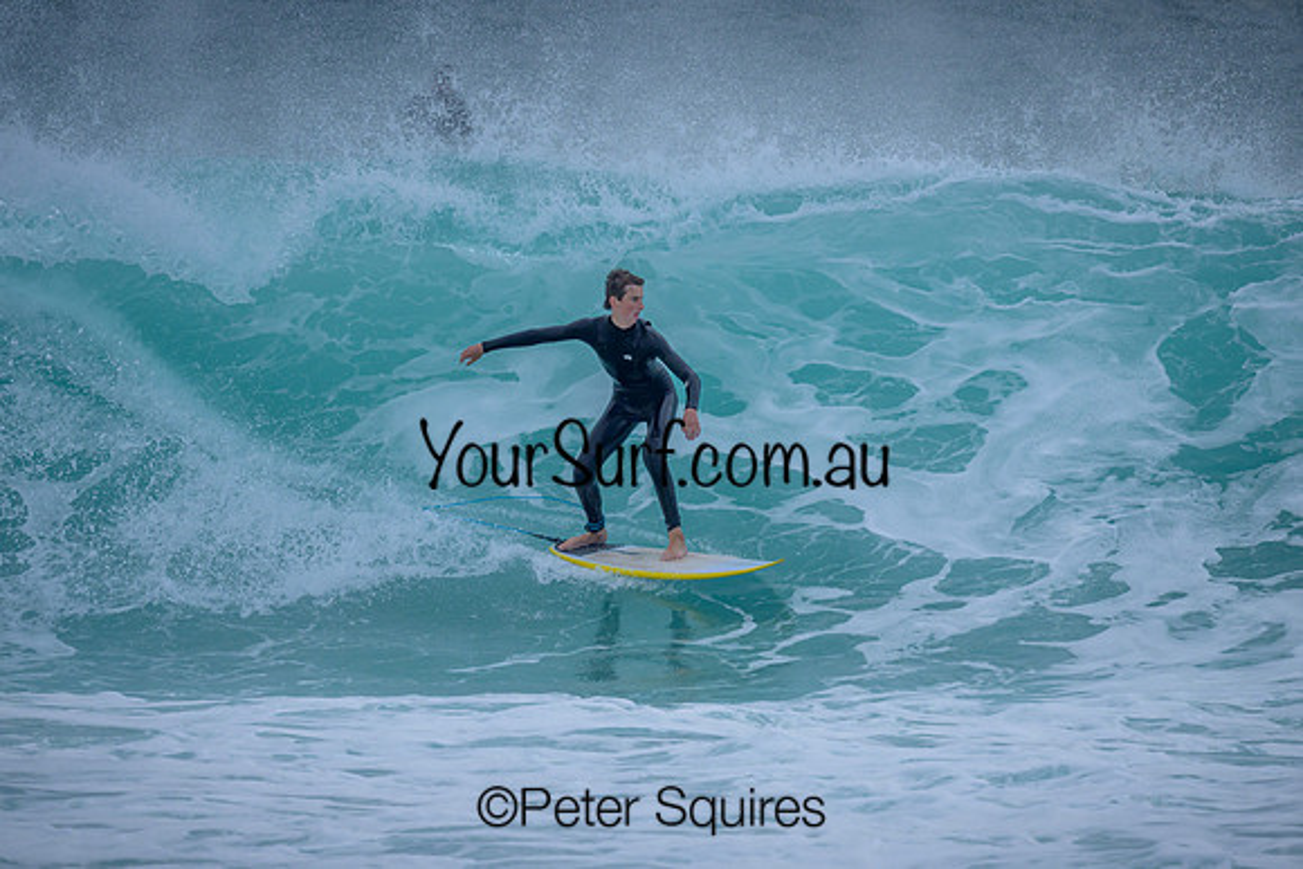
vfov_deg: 1.3
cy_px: 439
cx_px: 615
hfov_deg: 2.0
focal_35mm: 1039
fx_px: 37622
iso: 560
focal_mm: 800
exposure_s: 1/2000
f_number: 6.3
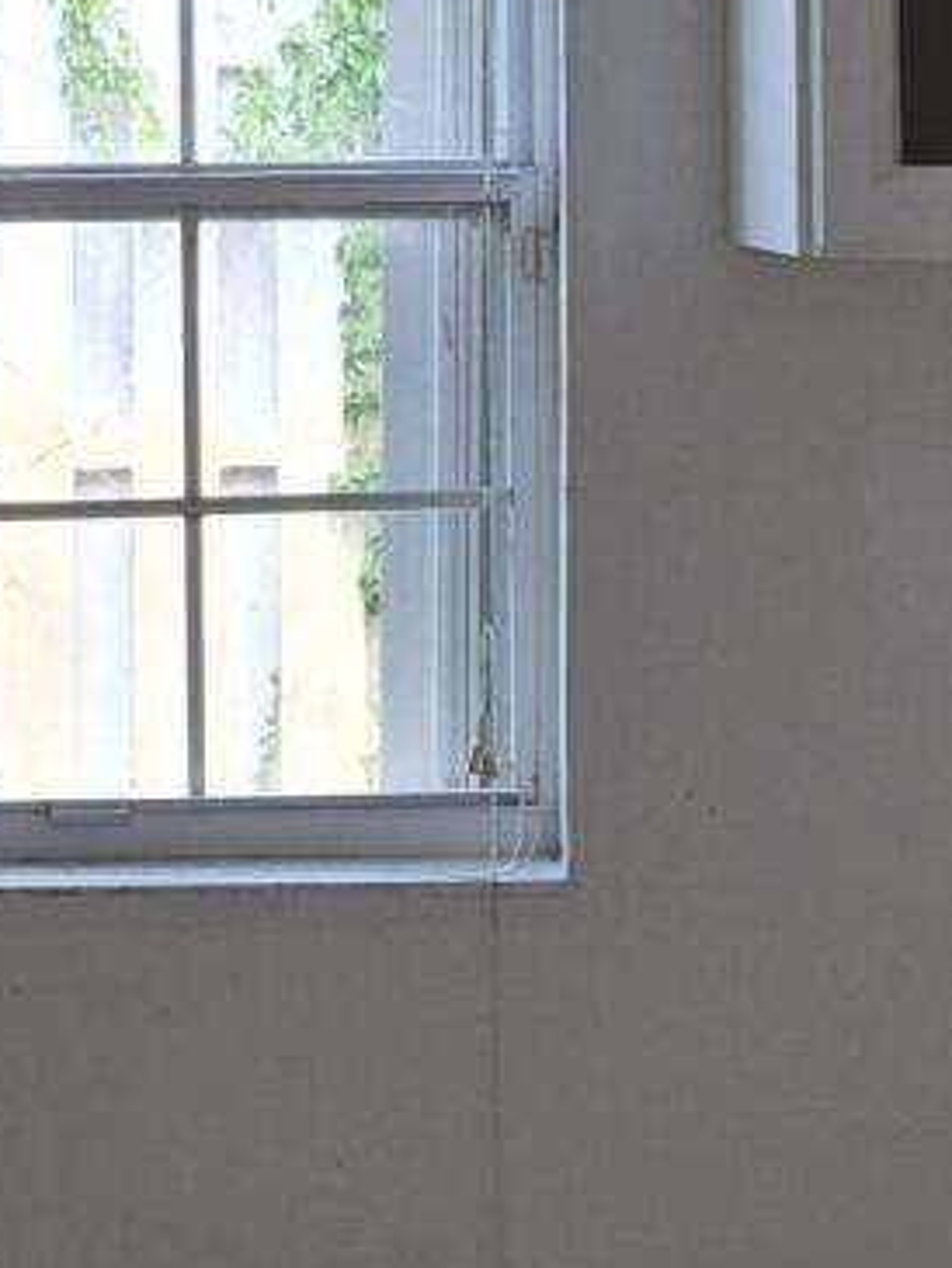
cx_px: -87
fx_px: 4618
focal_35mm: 126
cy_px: 195
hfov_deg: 11.6
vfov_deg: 15.5
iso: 32
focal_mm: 5.4
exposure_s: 1/120
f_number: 1.8
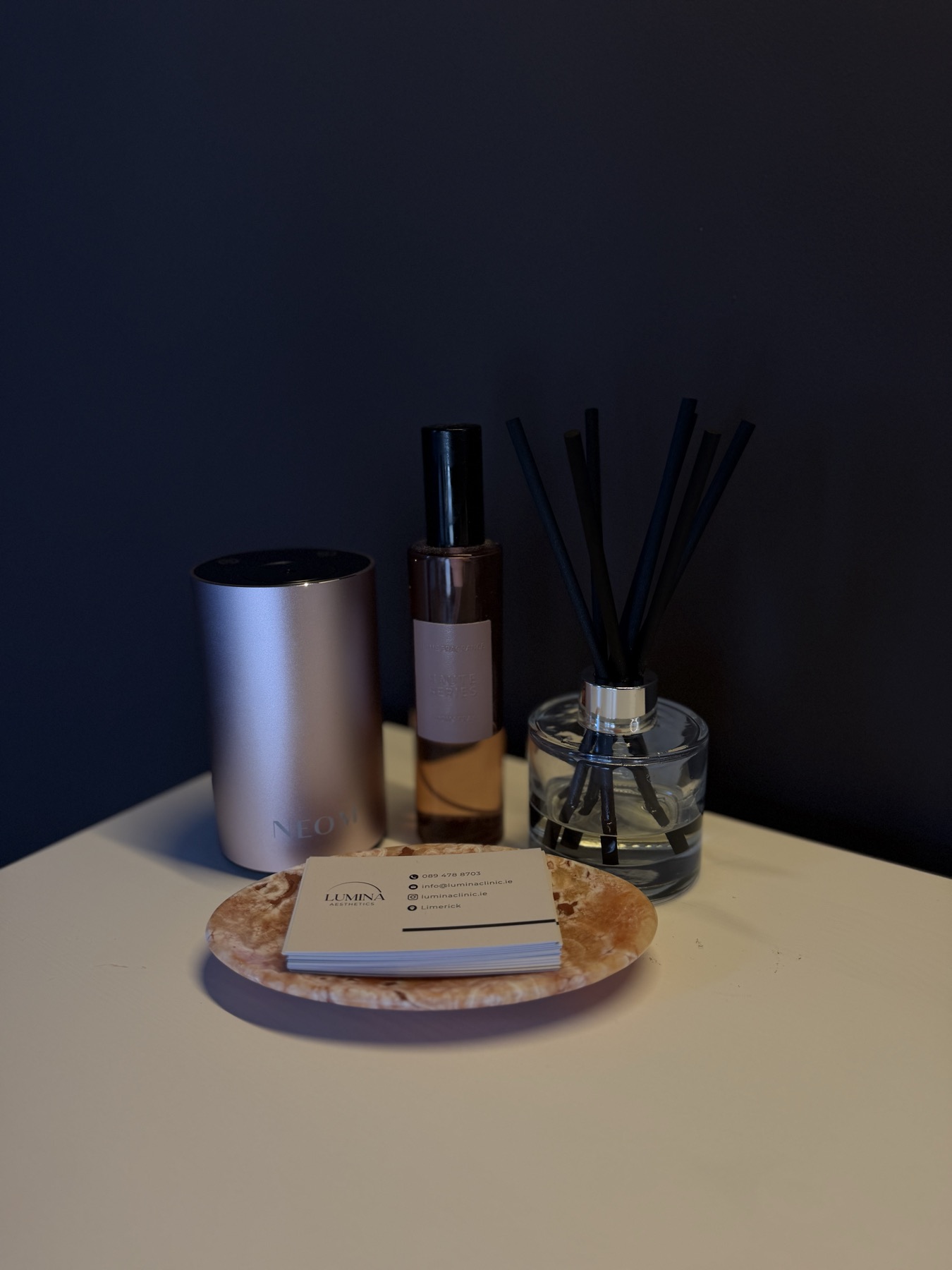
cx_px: 476
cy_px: 635
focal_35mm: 24
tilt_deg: -16.0
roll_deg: +1.1
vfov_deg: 71.6
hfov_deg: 56.8
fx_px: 880
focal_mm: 6.76
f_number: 1.78
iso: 64
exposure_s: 1/217
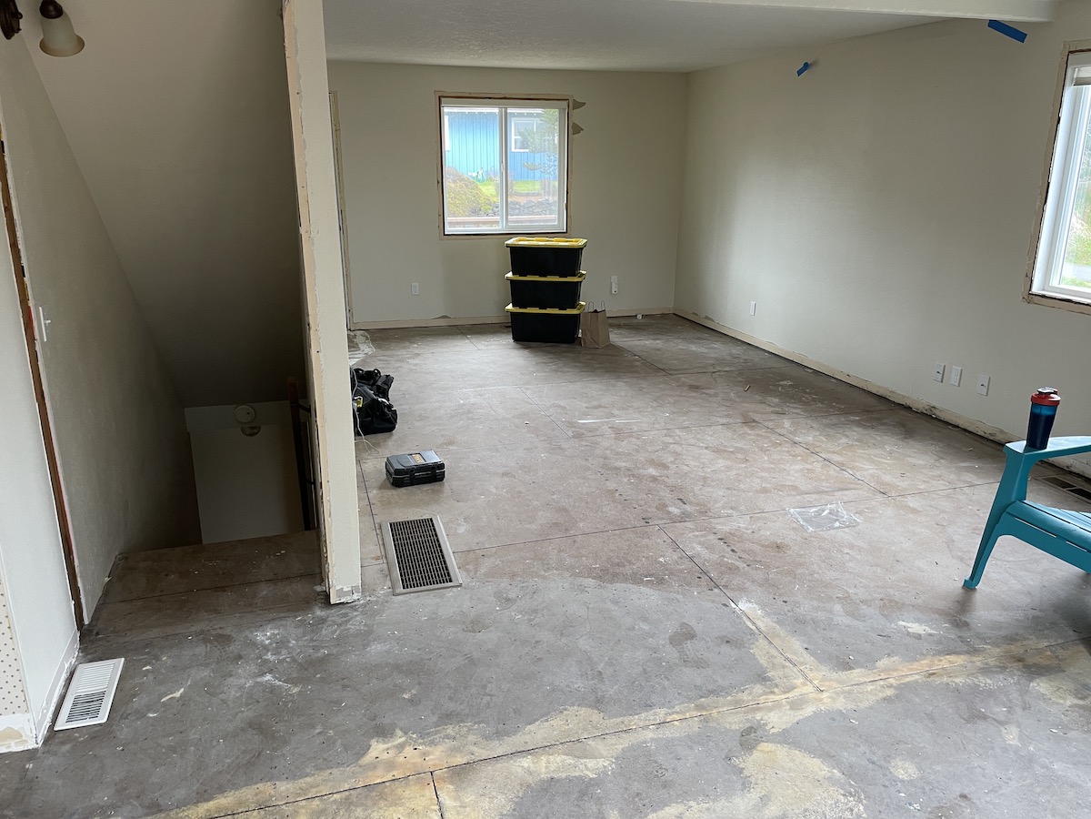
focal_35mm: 26
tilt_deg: -17.2
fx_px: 819
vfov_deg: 53.1
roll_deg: -0.3
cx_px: 546
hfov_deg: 67.3
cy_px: 410
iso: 100
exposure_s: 1/60
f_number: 1.6
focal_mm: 4.2
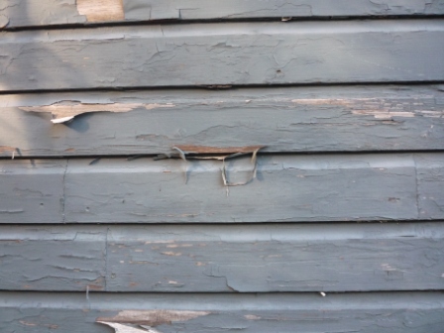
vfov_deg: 46.8
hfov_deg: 60.0
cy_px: 166
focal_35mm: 30
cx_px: 222
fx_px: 385
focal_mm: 5.2
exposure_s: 1/30
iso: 320
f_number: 3.3
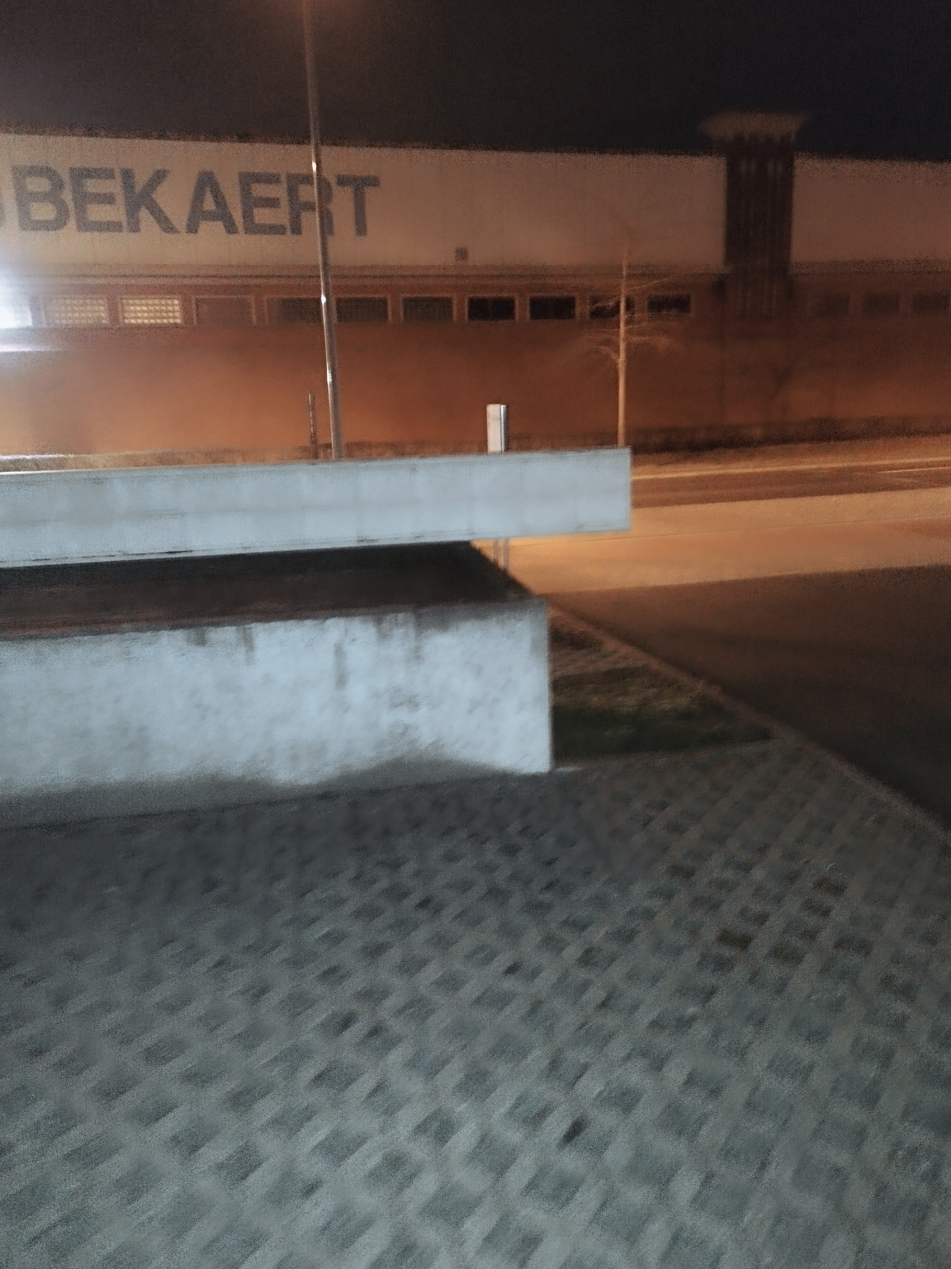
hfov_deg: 56.8
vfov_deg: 71.6
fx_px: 879
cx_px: 476
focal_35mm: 24
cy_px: 634
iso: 9700
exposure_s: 1/14.3
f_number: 1.89
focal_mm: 5.89
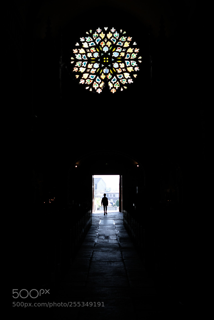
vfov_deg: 47.4
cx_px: 107
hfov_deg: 32.7
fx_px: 365
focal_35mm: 41
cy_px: 160
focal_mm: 27
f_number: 2.8
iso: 500
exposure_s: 1/640
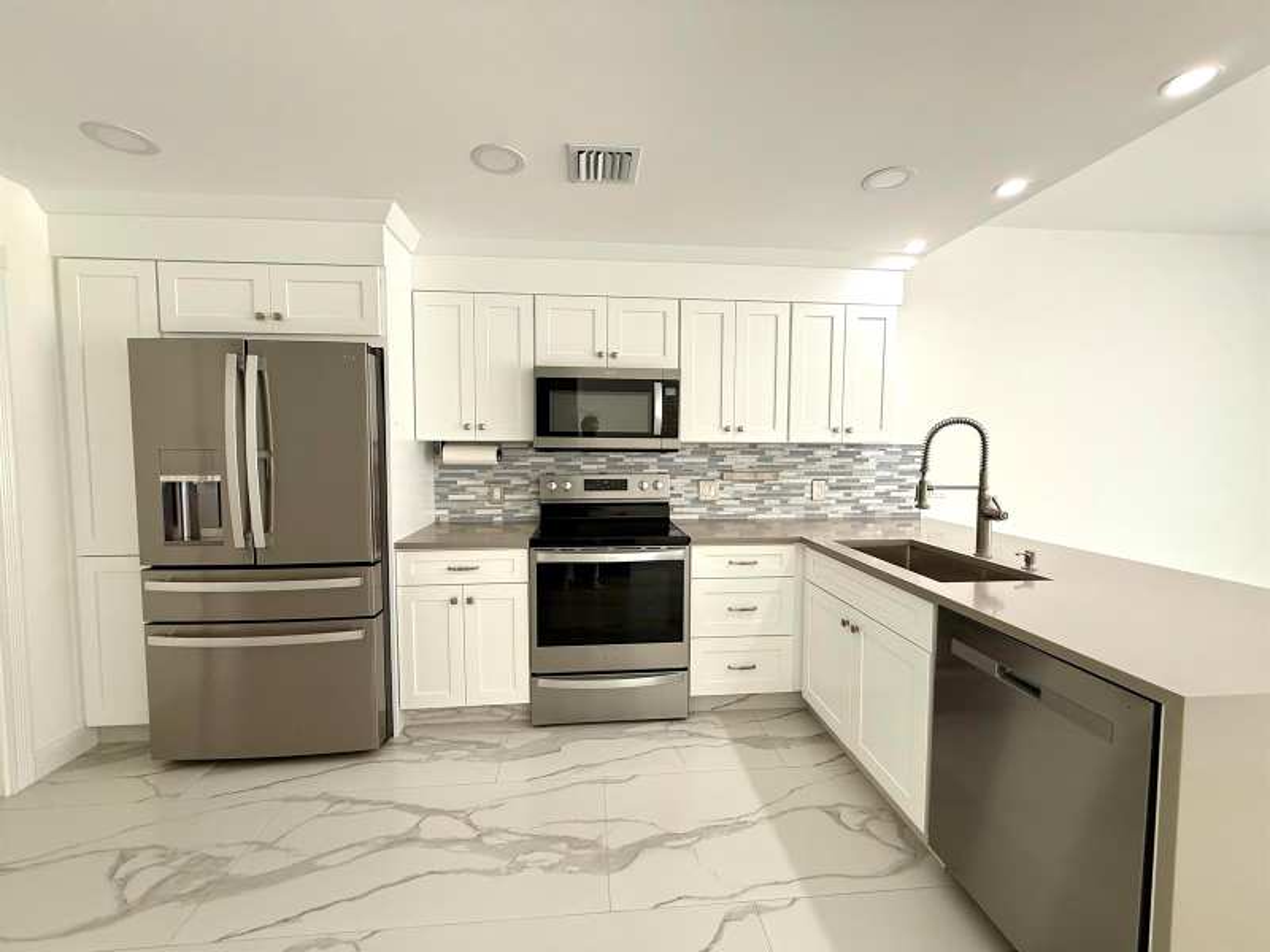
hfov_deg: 102.1
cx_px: 635
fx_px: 514
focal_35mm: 14
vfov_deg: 85.7
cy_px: 476
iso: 64
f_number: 2.2
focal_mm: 2.22
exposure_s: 1/99
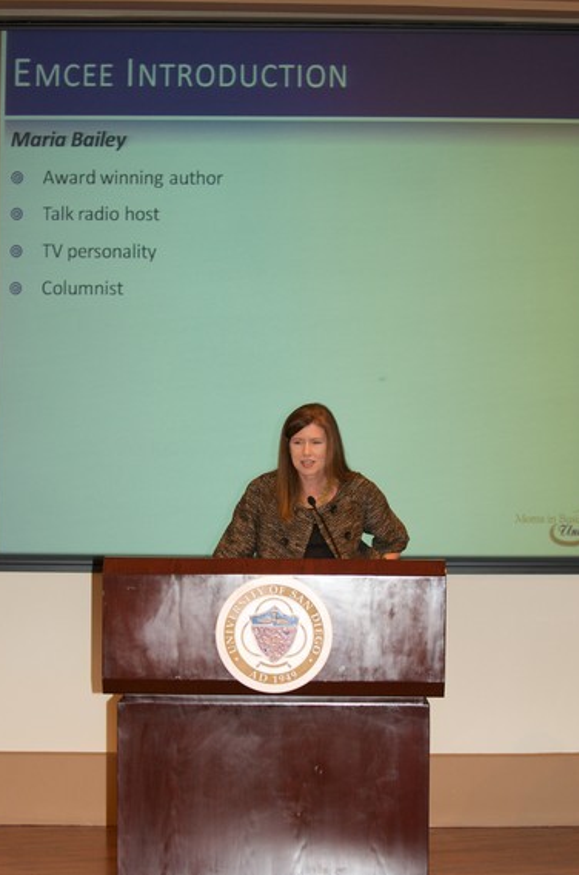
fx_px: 2691
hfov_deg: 12.3
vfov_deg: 18.5
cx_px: 288
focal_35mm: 111
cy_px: 461
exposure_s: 1/100
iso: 500
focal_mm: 70
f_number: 2.8
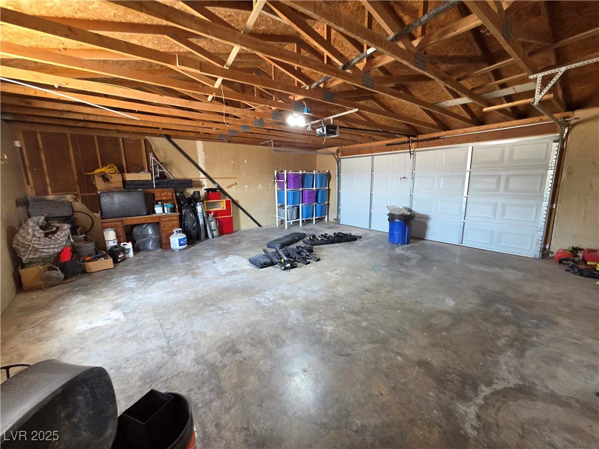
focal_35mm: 13
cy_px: 224
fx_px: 225
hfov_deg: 106.2
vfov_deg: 89.9
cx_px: 300
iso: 500
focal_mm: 2.2
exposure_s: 1/60
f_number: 2.2
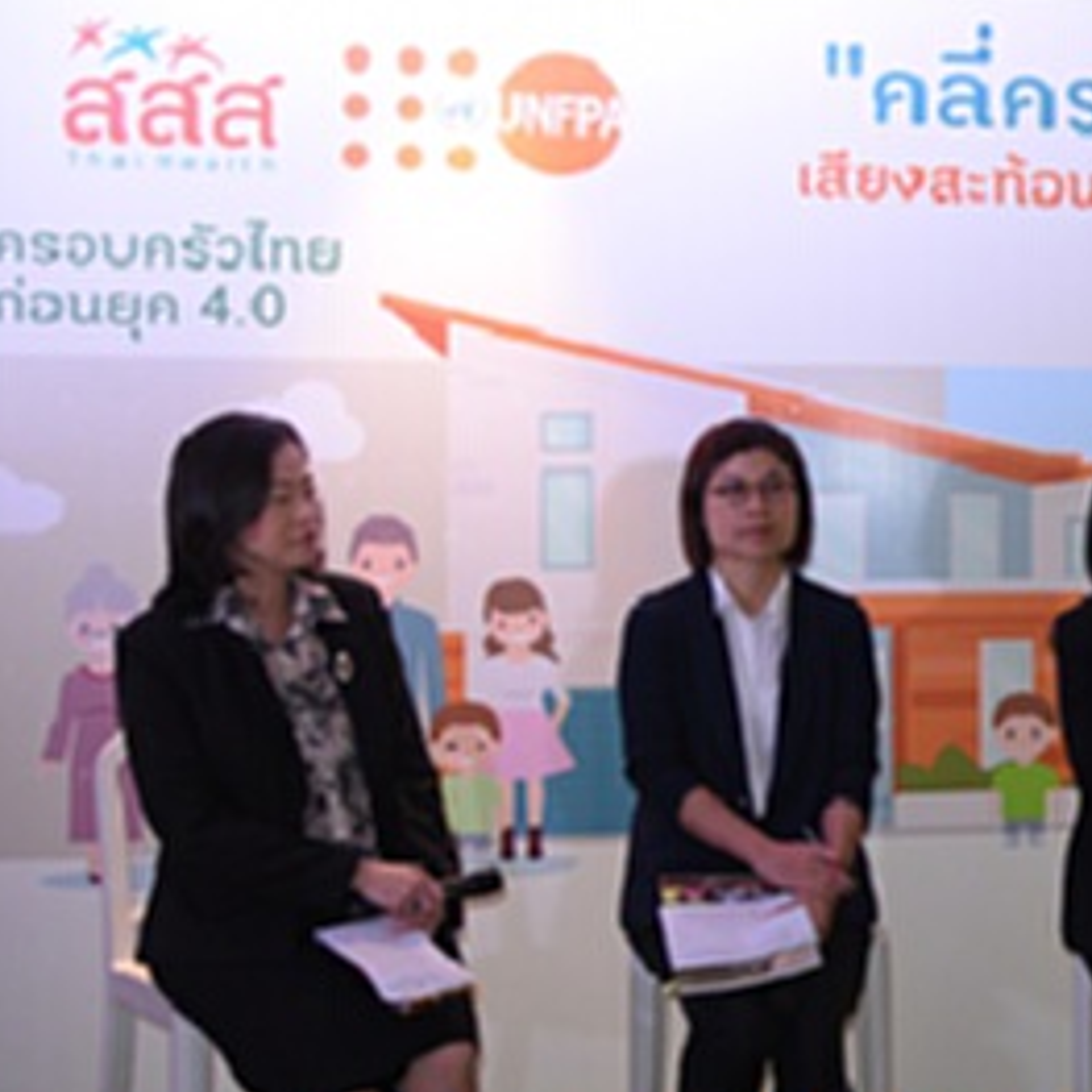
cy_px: 467
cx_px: 1482
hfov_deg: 23.8
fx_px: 2213
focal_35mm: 62
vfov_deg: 27.7
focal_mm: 24
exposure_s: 1/100
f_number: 4
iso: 1600
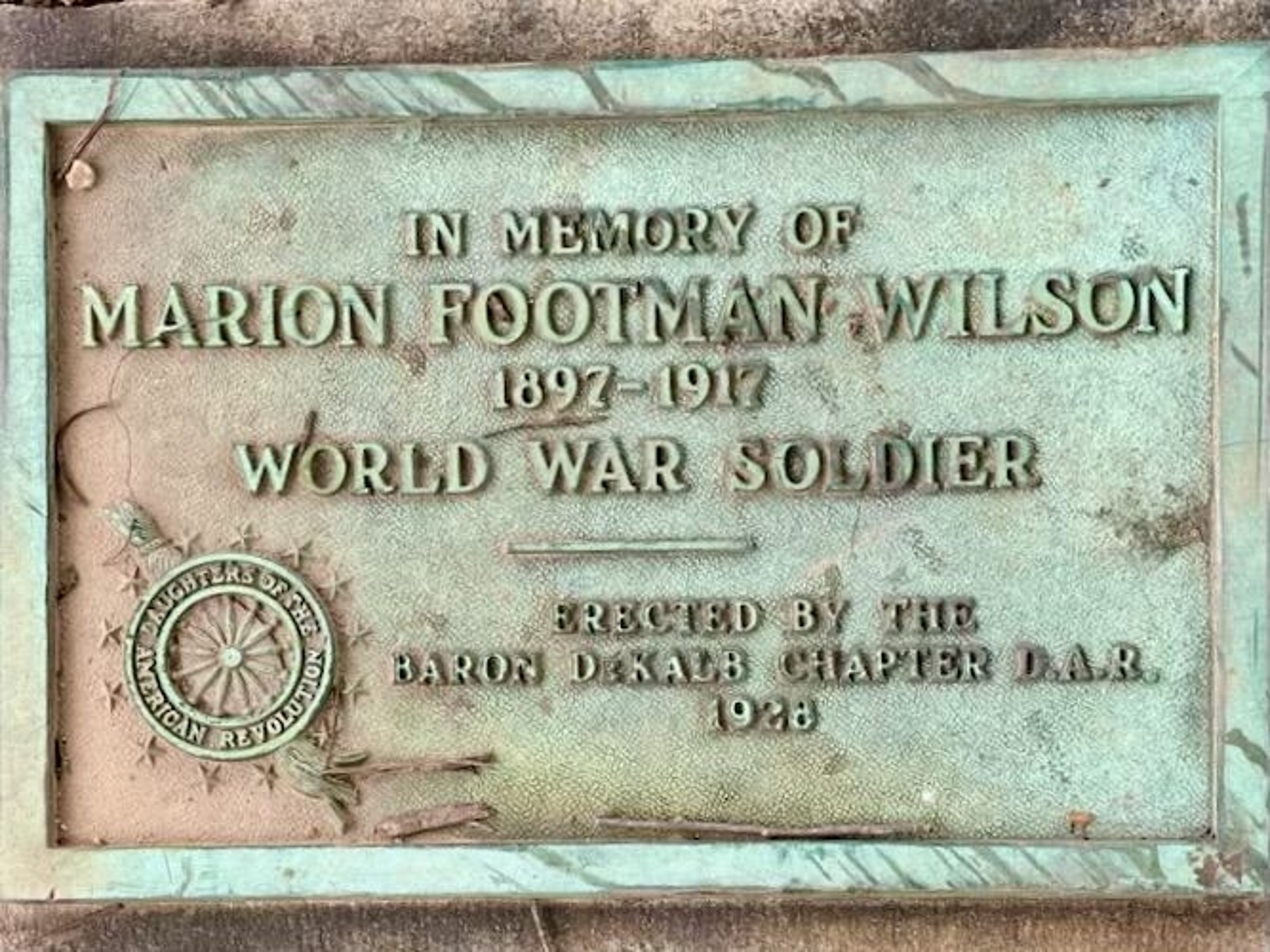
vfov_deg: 22.9
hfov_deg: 30.3
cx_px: 635
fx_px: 2348
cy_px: 476
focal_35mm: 64
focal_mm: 7.5
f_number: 2.2
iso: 50
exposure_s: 1/99
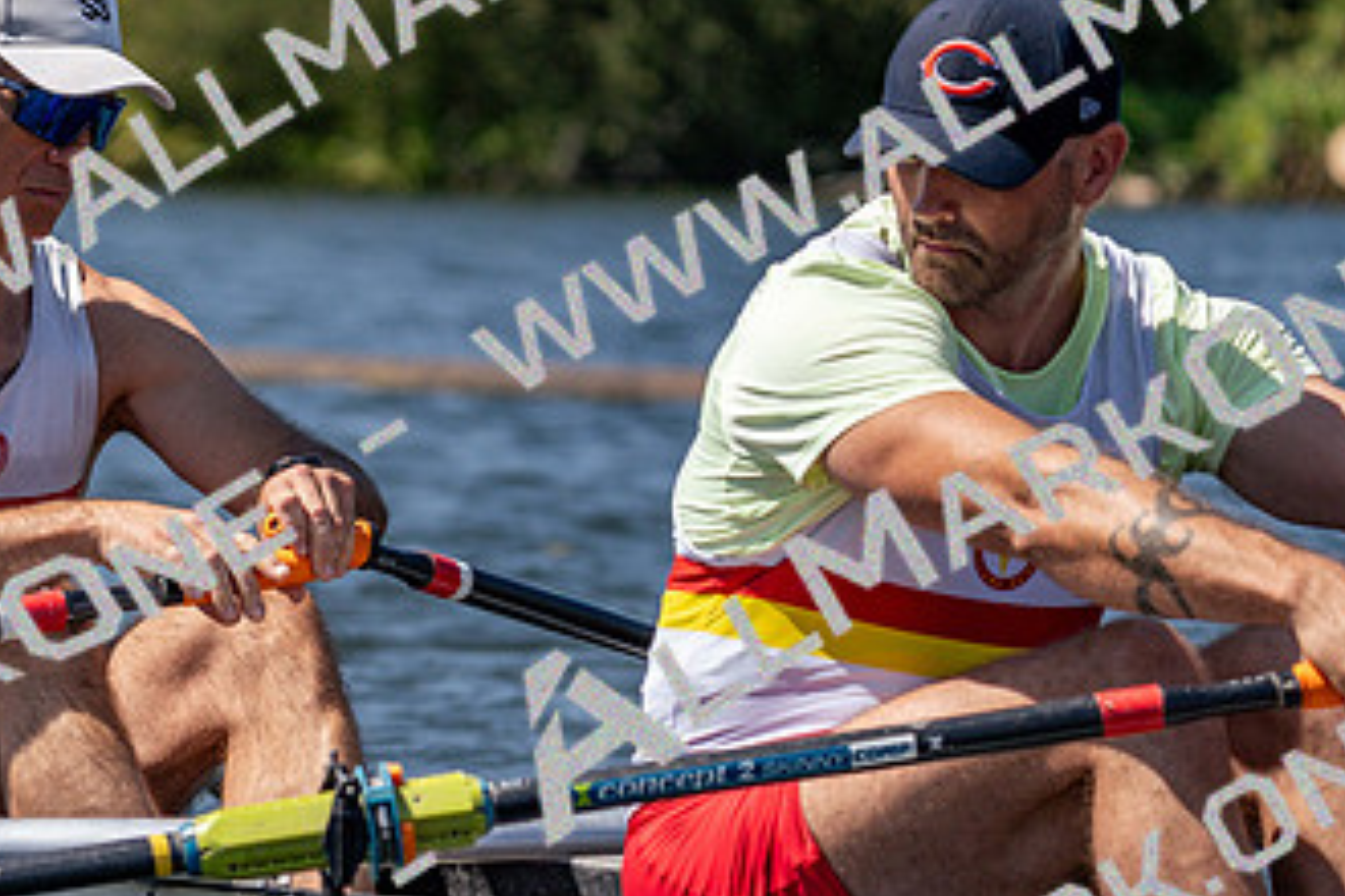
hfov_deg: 5.8
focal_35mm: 352
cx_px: 175
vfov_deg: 3.9
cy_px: 458
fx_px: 13150
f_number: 5.6
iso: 200
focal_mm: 200
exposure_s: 1/2000
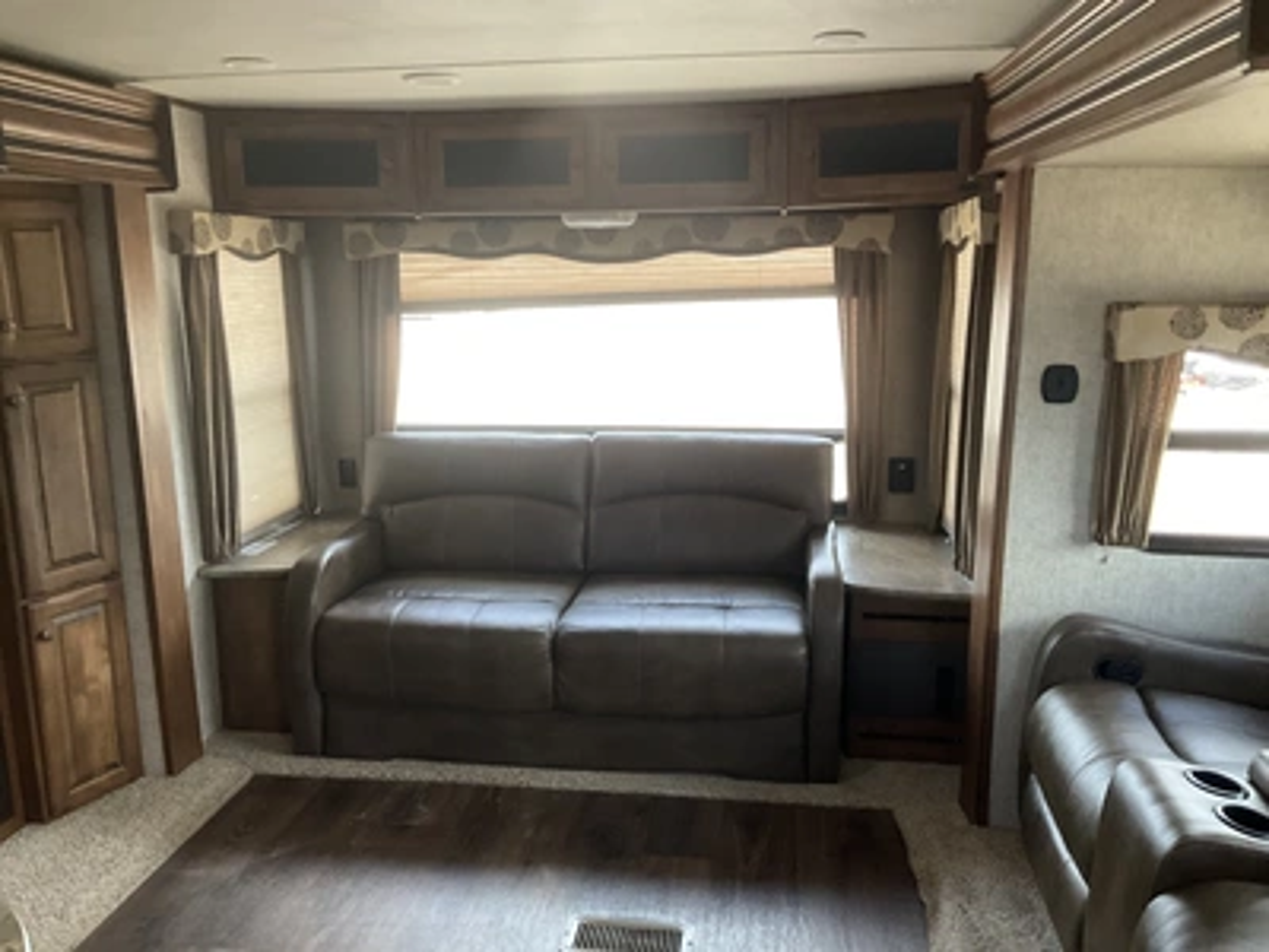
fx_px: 1063
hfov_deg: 61.7
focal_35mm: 29
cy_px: 476
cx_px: 634
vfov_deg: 48.2
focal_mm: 3
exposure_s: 1/60
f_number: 1.8
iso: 125
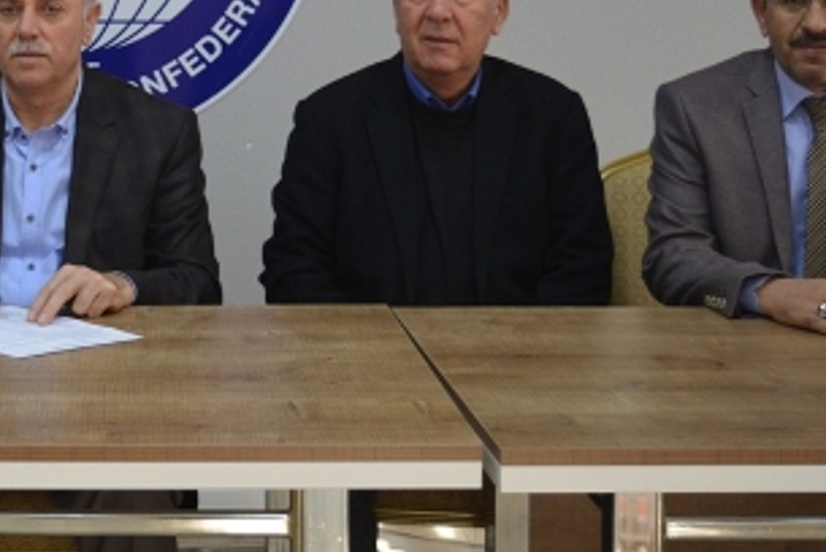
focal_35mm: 88
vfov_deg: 15.3
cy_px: -7
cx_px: 89
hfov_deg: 22.6
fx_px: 2021
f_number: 4.2
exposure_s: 1/60
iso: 450
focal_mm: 28
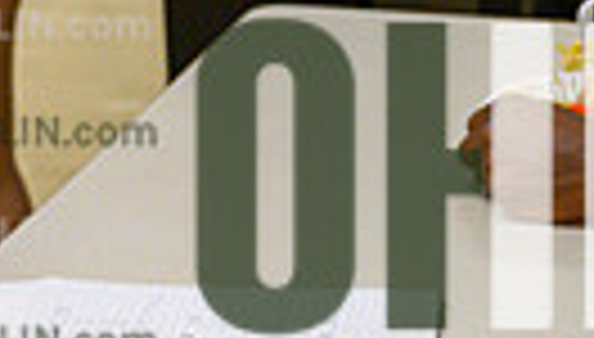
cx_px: 513
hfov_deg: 19.1
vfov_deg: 11.1
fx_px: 1737
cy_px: 234
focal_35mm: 110
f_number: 4.5
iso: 1600
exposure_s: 1/500
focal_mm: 24
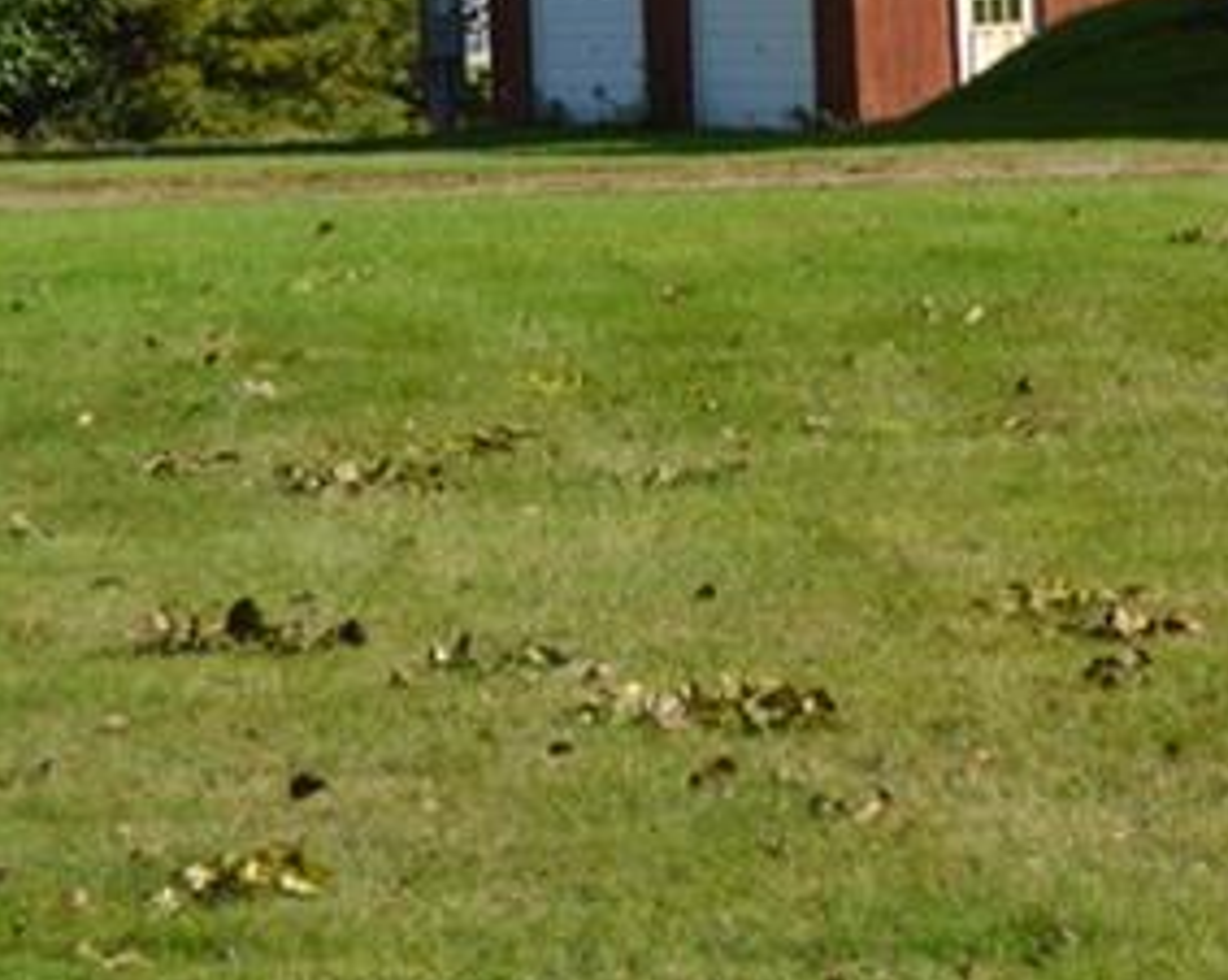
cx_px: 2074
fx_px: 7772
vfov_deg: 7.2
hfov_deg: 8.7
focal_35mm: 214
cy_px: -156
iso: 100
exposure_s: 1/250
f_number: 8
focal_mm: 42
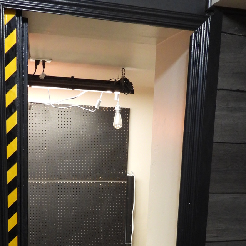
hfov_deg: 33.3
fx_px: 410
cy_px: 234
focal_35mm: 51
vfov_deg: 31.4
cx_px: 107
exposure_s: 1/20
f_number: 2.8
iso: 400
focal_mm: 4.3
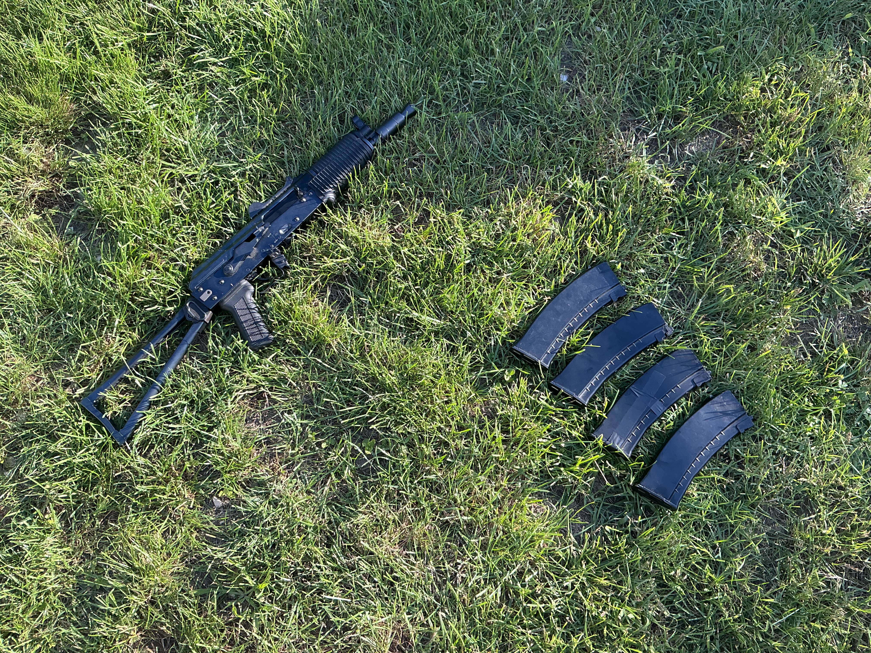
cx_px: 436
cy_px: 326
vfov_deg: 48.2
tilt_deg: -72.6
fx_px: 730
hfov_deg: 61.7
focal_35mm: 29
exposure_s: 1/208
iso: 20
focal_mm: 3
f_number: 1.8
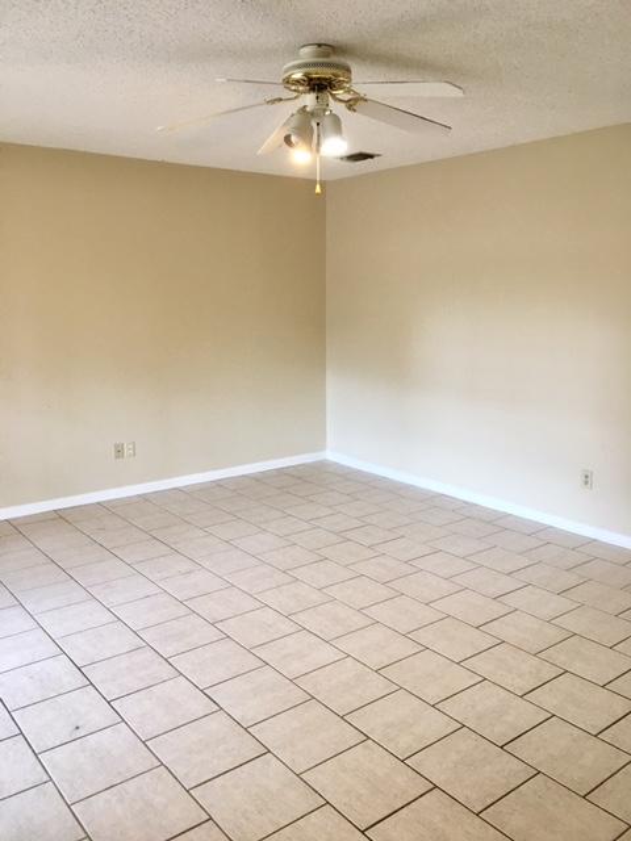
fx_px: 705
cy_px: 420
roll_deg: -0.5
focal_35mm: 29
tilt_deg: -7.9
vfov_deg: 61.7
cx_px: 316
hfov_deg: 48.2
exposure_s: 1/15
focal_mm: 4.15
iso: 32
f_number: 2.2
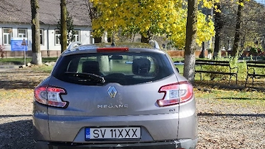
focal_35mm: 53
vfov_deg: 22.4
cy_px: 115
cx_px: 110
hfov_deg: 39.1
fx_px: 372
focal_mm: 6.14
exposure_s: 1/714
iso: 50
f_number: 1.65
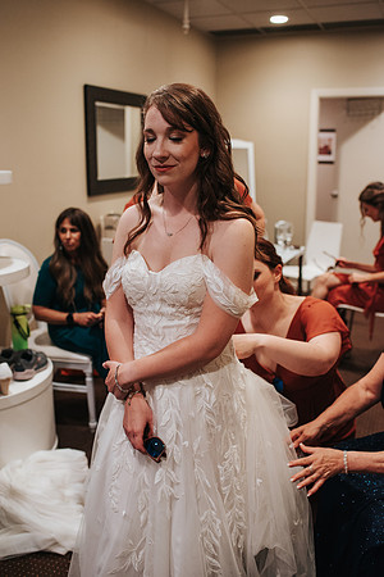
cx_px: 192
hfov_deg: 37.9
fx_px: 560
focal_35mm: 35
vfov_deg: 54.4
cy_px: 288
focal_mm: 35
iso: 1000
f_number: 2.8
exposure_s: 1/160
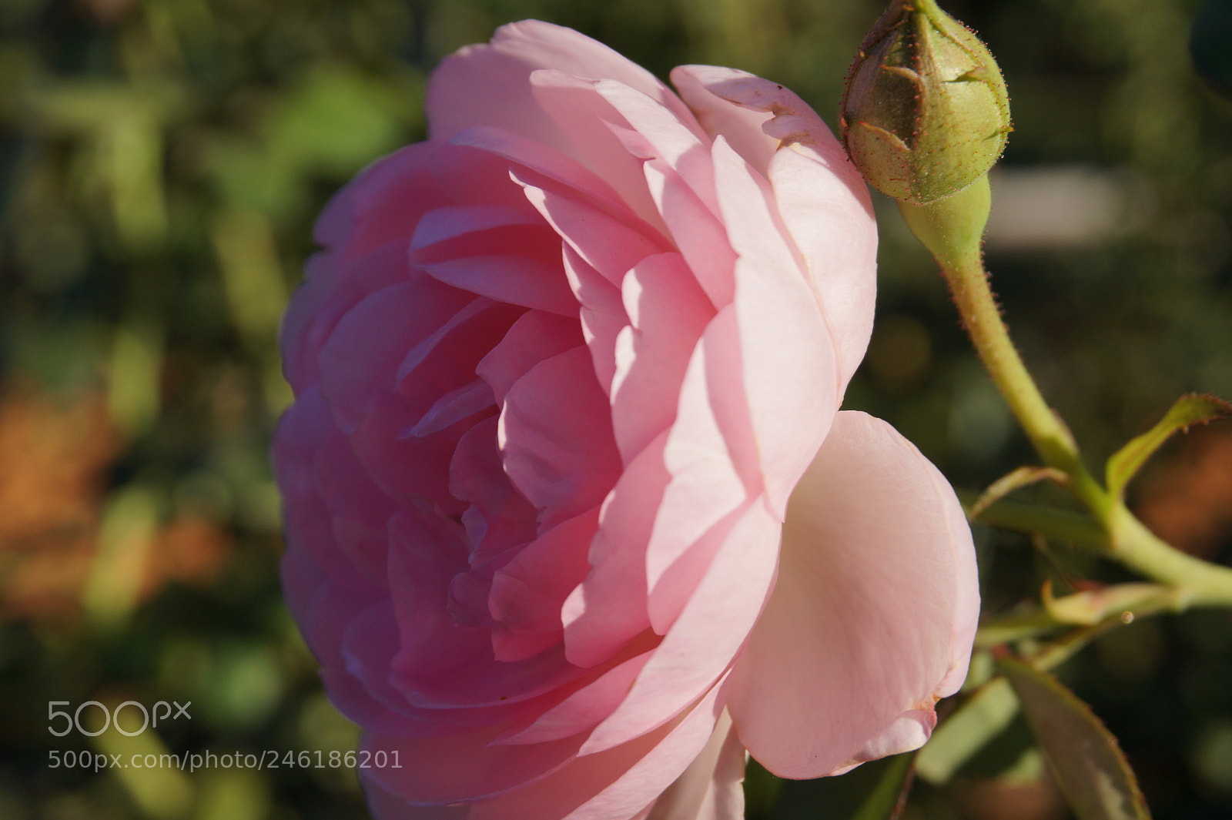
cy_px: 410
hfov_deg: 32.6
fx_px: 2103
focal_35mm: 62
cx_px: 616
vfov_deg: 22.1
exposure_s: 1/320
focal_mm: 41
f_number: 8
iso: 100
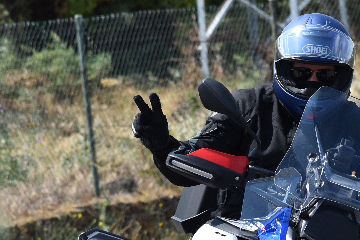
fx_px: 5810
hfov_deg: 3.5
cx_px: 254
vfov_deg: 2.4
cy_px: 232
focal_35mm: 581
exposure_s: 1/1600
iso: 400
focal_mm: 122
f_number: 6.3
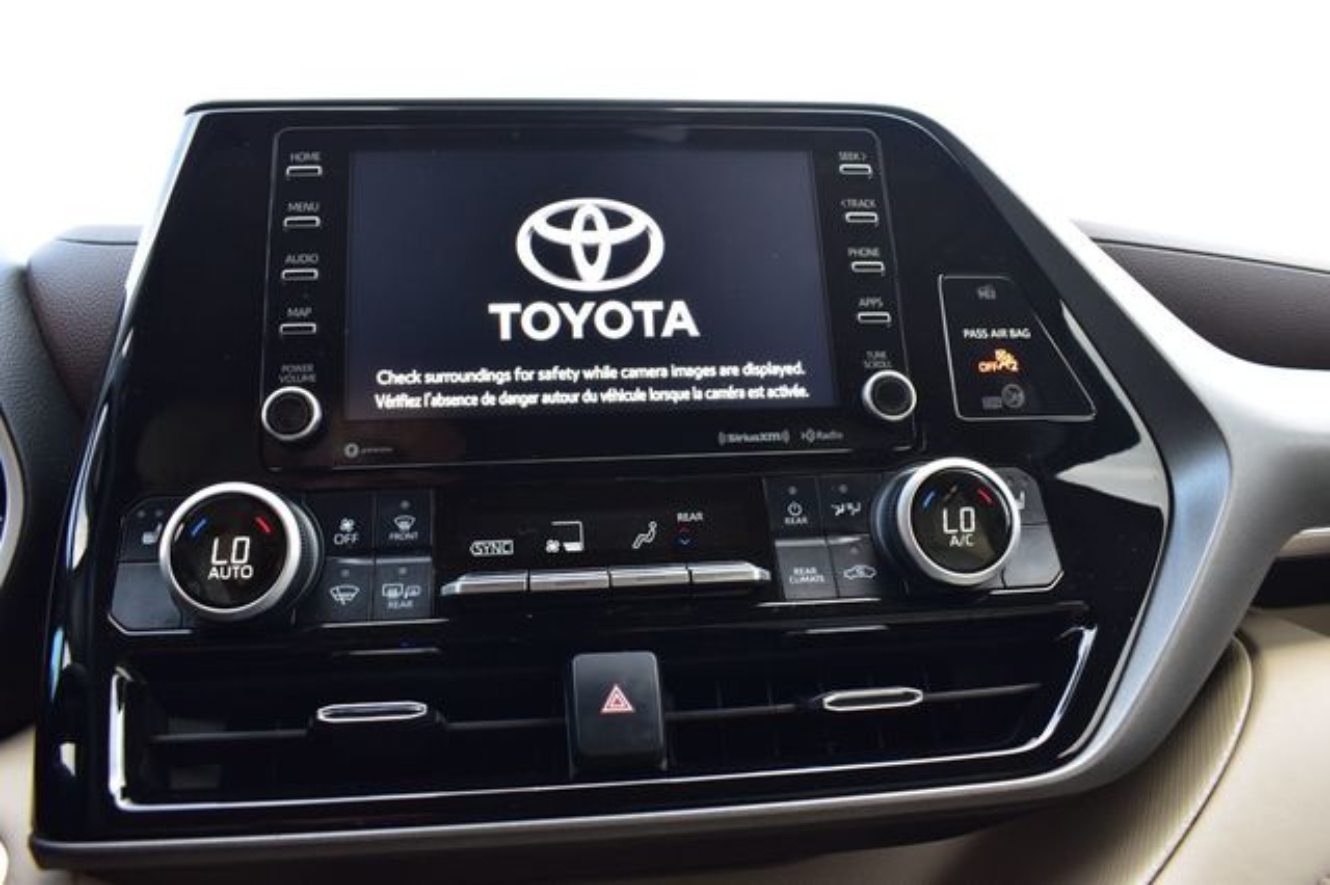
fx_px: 997
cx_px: 665
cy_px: 442
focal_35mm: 27
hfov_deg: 67.4
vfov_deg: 47.9
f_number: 6.3
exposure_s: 1/15
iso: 720
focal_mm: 18
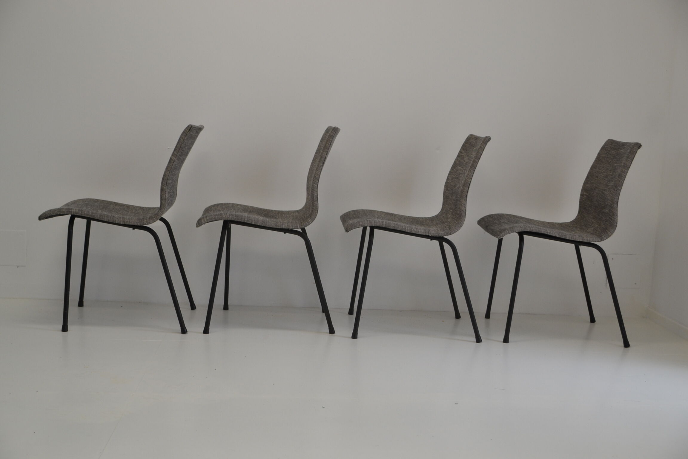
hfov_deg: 45.0
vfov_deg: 30.8
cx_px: 344
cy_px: 230
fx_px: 831
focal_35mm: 44
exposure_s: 1/100
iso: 400
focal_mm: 29
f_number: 5
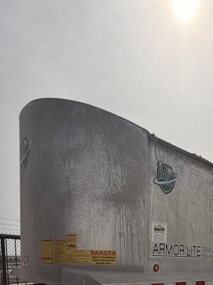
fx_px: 271
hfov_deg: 39.9
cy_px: 281
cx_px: 190
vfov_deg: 46.8
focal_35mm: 33
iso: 25
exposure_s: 1/2717
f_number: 2.2
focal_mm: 2.2
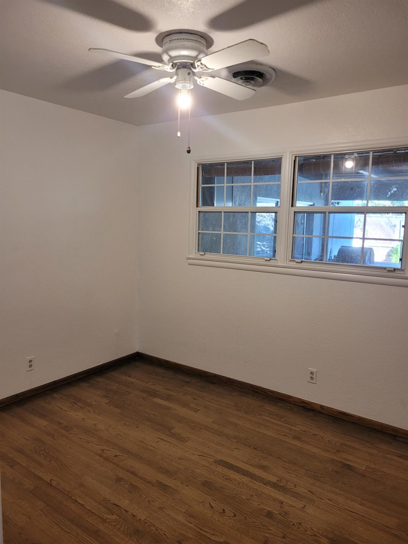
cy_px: 272
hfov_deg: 53.1
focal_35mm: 26
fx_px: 409
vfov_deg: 67.3
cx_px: 204
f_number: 1.8
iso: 250
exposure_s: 1/60
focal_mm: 5.4
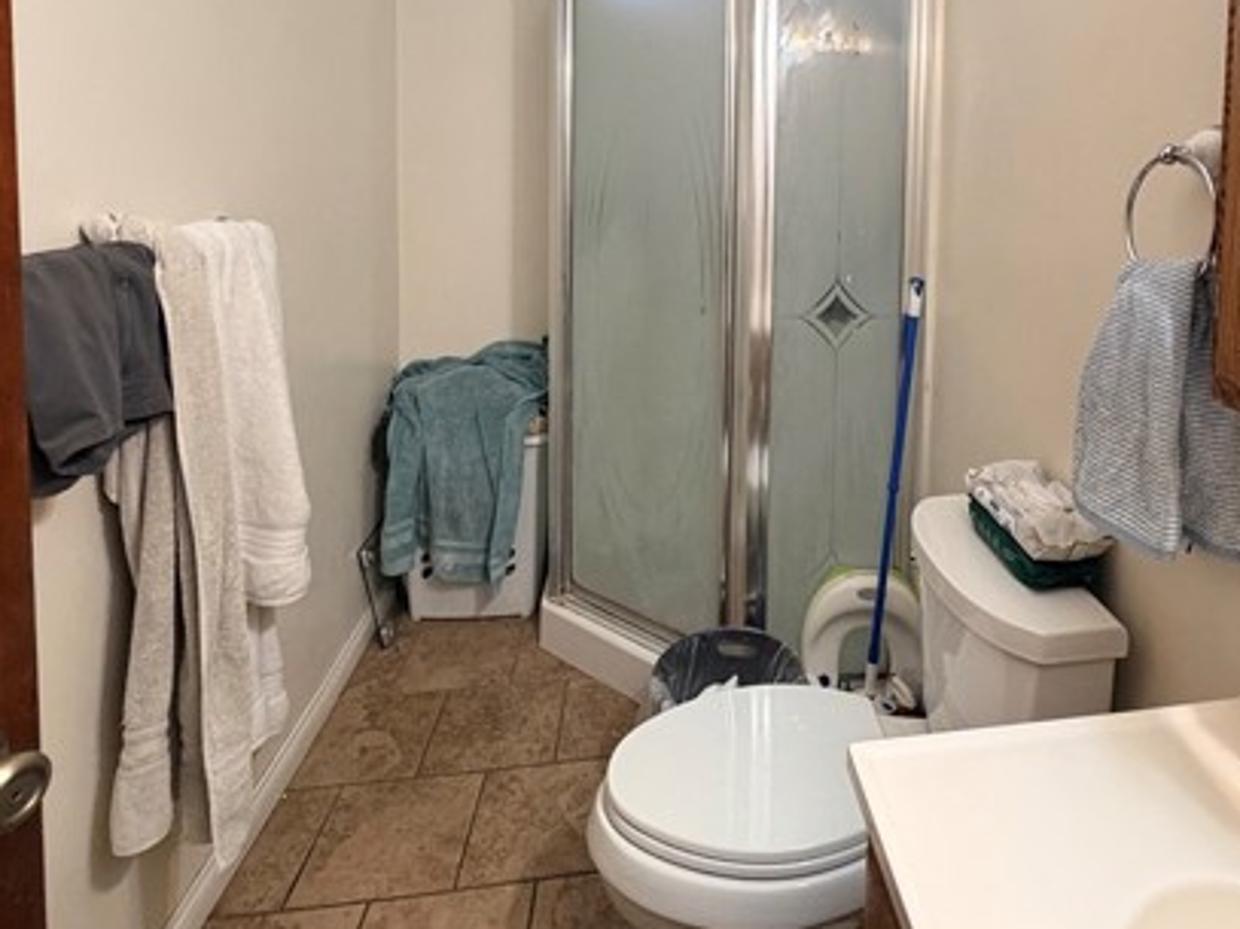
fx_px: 788
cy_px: 225
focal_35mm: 22
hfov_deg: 75.1
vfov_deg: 57.7
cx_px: 774
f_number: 2.2
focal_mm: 2.22
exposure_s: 1/60
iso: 250
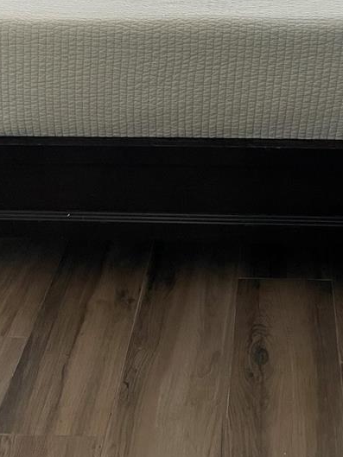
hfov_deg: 24.7
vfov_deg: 29.8
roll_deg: +3.3
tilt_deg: -17.5
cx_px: 226
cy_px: -29
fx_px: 779
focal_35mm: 59
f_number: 1.6
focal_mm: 4.2
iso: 125
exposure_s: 1/79
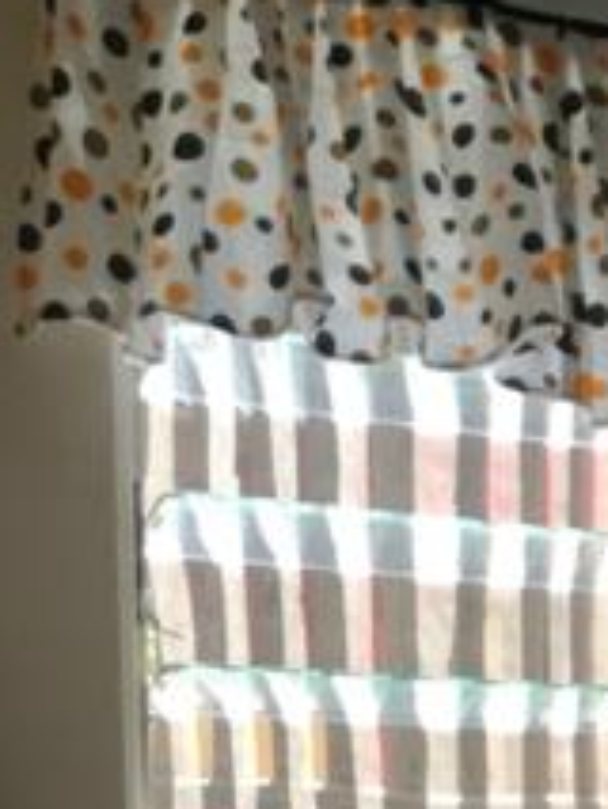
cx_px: 787
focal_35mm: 81
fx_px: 1895
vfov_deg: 21.6
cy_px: 1075
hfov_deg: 17.2
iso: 50
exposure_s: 1/100
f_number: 2
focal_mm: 3.79
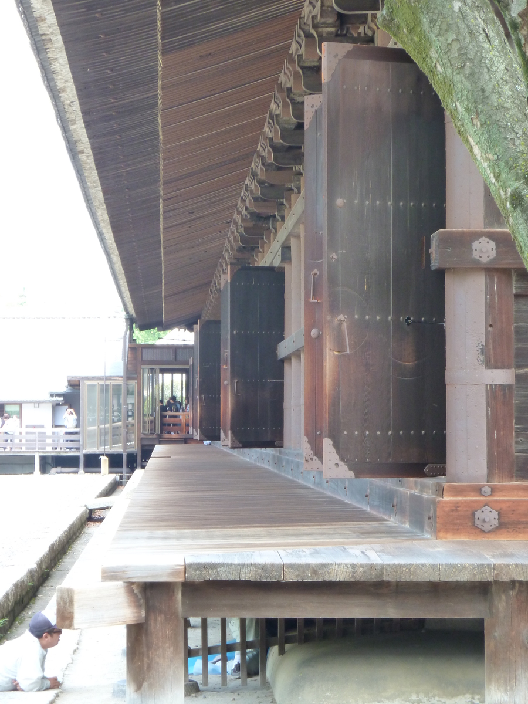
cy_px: 352
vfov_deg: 12.5
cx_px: 264
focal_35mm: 158
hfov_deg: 9.4
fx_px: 3213
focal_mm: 25.9
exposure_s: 1/40
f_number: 4.5
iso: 200
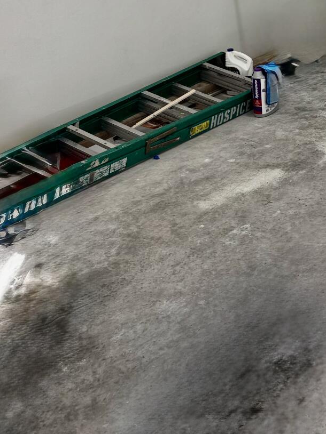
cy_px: -39
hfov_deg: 23.3
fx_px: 741
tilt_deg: -8.0
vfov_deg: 29.6
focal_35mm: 59
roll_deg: +3.0
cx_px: 358
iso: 100
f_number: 1.78
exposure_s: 1/164
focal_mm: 6.76
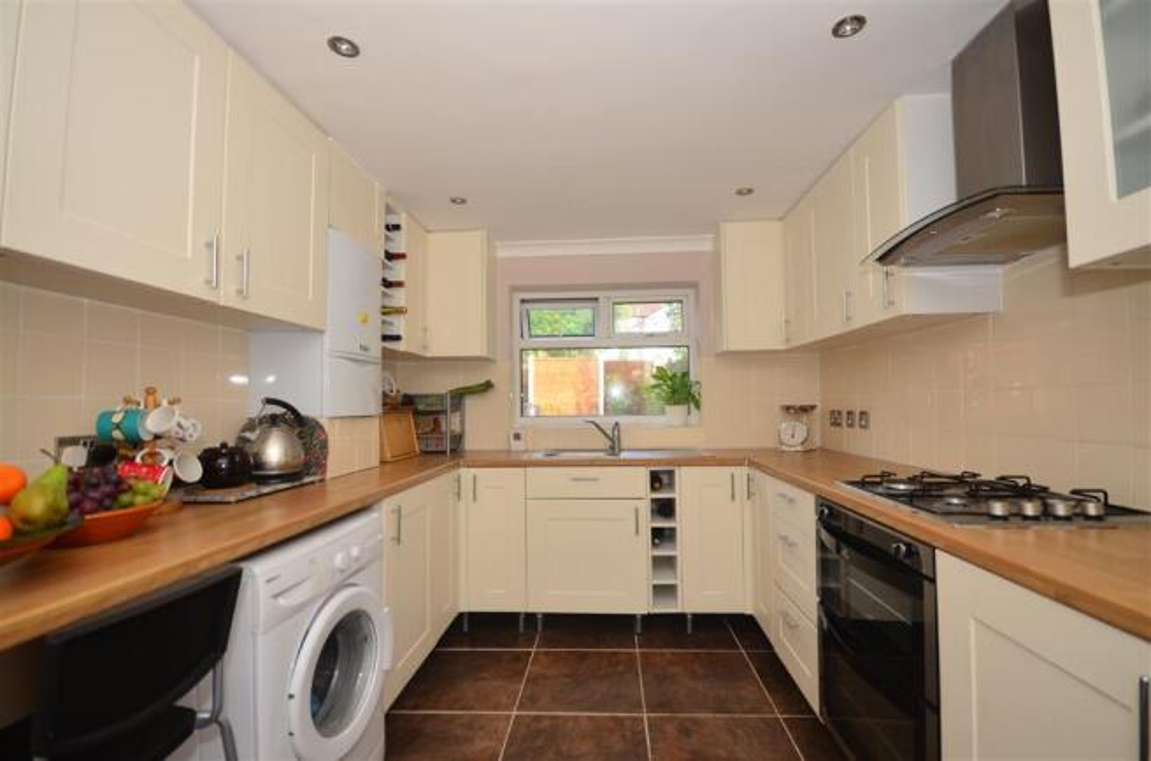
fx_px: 478
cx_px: 576
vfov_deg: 77.0
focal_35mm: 15
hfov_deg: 100.5
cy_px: 380
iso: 200
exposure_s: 1/125
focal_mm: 10
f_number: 5.6
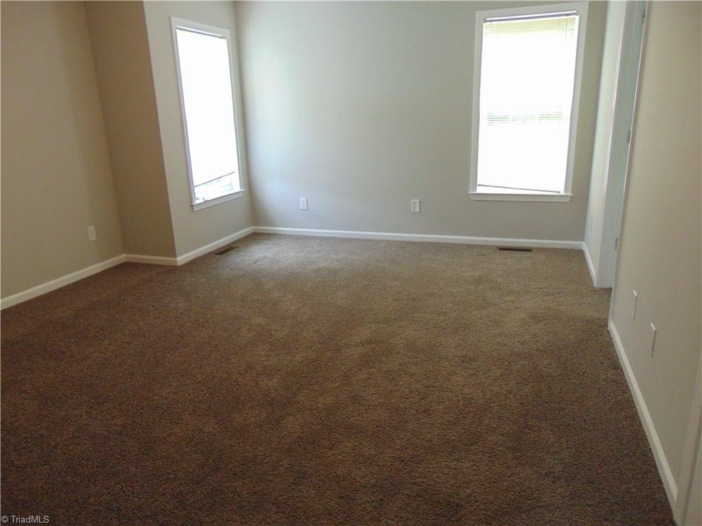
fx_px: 507
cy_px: 263
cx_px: 351
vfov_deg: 54.9
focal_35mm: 25
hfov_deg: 69.4
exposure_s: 1/30
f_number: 3
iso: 250
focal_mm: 4.5
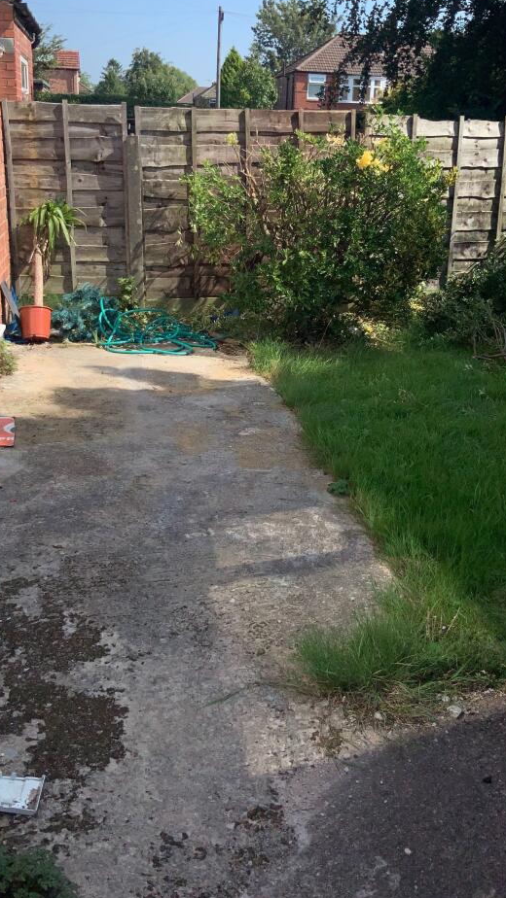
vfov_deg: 56.6
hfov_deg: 33.7
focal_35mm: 35
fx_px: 835
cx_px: 255
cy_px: 421
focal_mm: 3
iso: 16
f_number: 1.8
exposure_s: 1/3322
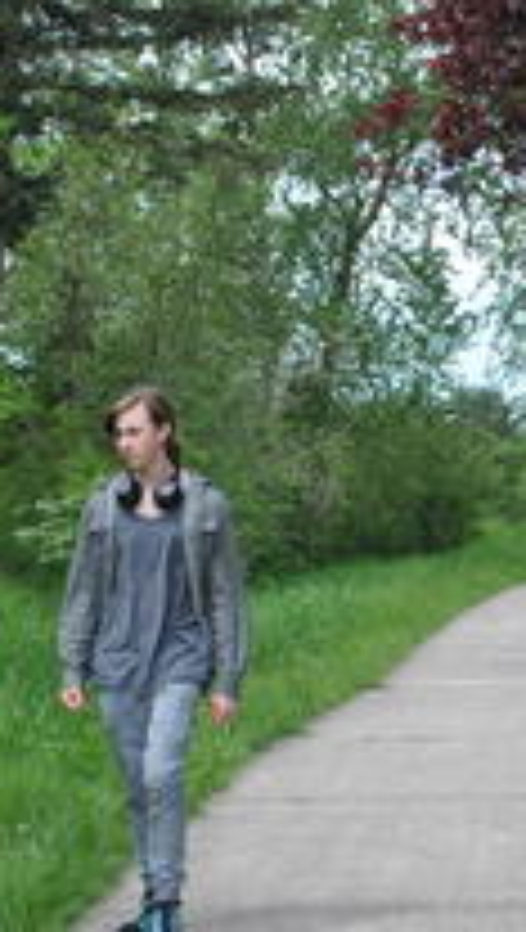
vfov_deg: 26.8
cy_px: 383
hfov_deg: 15.1
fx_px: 1952
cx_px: 535
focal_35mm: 79
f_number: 7.1
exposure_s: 1/200
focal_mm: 26
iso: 100
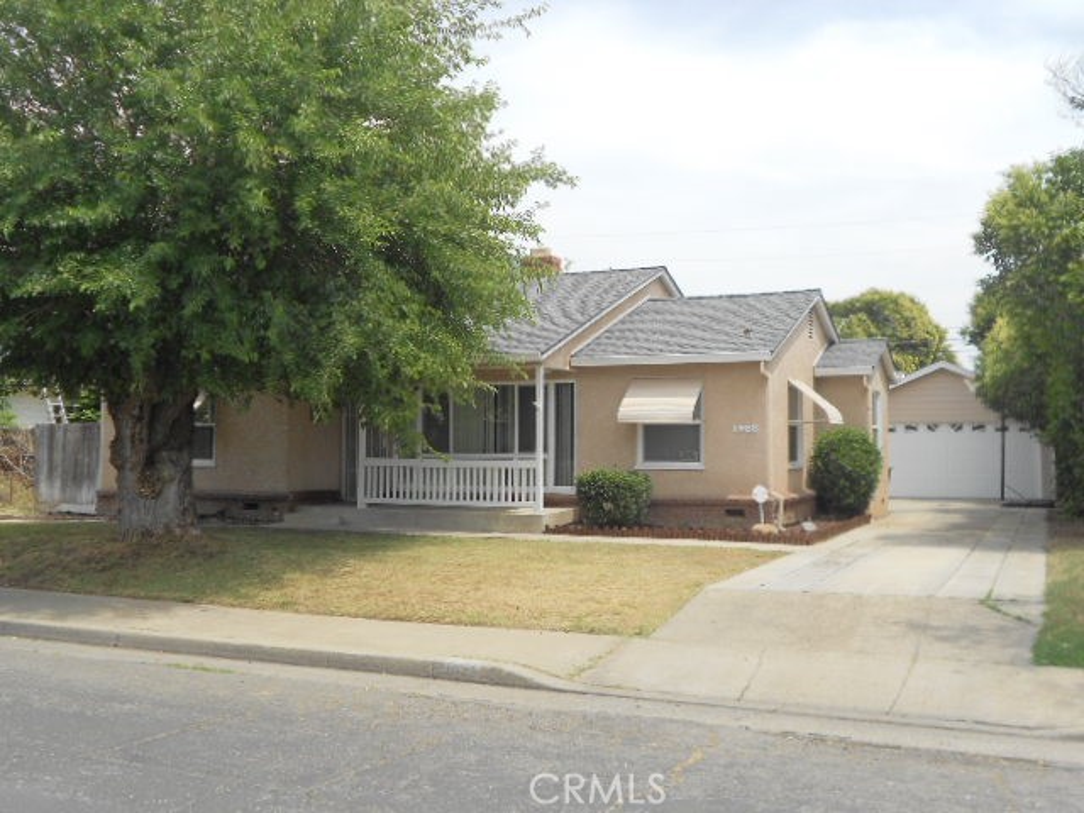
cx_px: 542
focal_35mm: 37
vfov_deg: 38.7
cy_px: 406
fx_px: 1159
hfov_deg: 50.1
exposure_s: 1/640
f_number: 3.9
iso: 80
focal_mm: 6.7
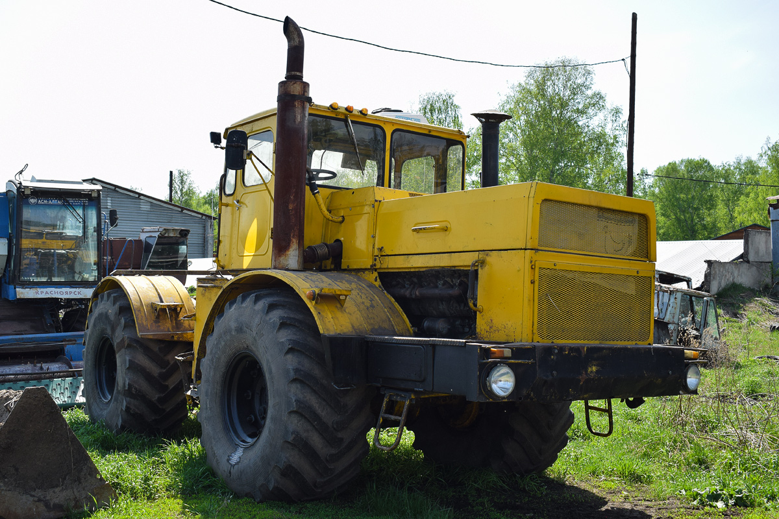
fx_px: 779
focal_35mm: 36
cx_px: 390
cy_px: 260
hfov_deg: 53.1
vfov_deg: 36.9
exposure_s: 1/500
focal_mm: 24
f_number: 5.6
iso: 200
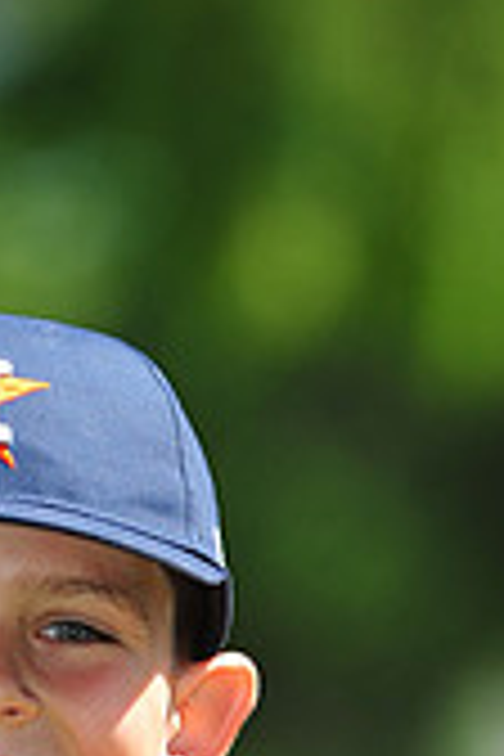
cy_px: 1066
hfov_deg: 2.0
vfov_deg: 3.0
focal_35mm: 692
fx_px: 14531
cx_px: 54
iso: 200
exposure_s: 1/1000
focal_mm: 200
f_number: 4.5
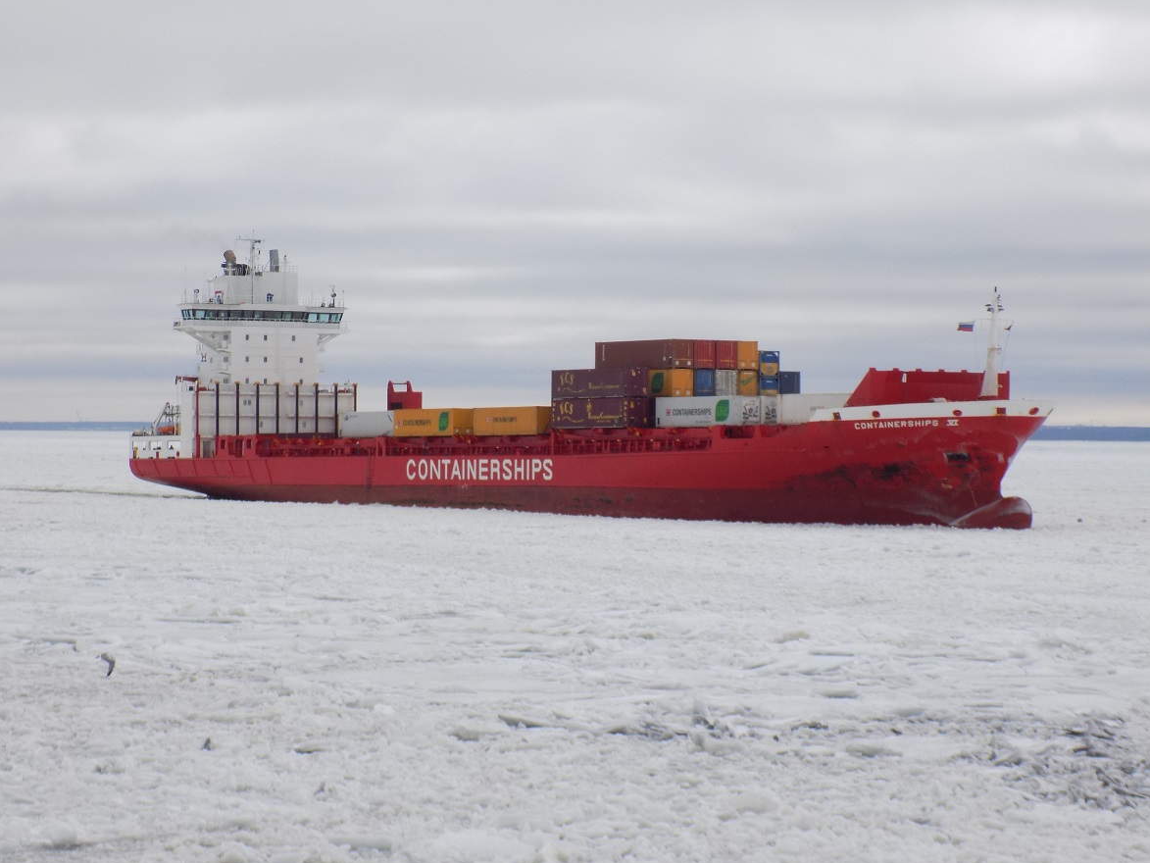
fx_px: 3256
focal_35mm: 98
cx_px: 580
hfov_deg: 20.0
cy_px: 434
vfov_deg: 15.1
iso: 80
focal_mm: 17.2
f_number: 4.6
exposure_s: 1/500
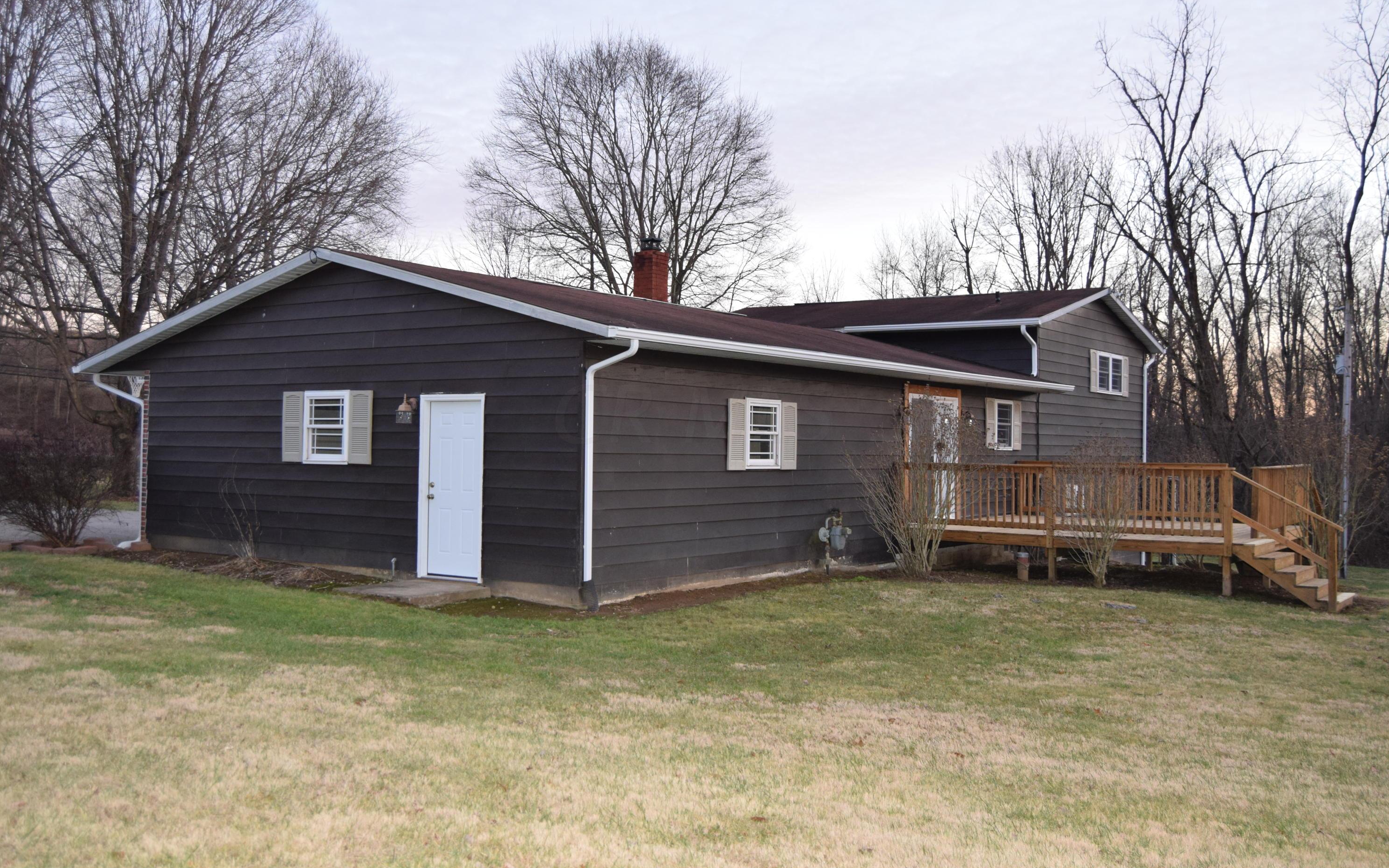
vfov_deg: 35.8
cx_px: 694
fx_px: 1344
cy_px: 414
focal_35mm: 36
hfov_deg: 54.6
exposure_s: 1/100
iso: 800
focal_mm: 23
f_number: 5
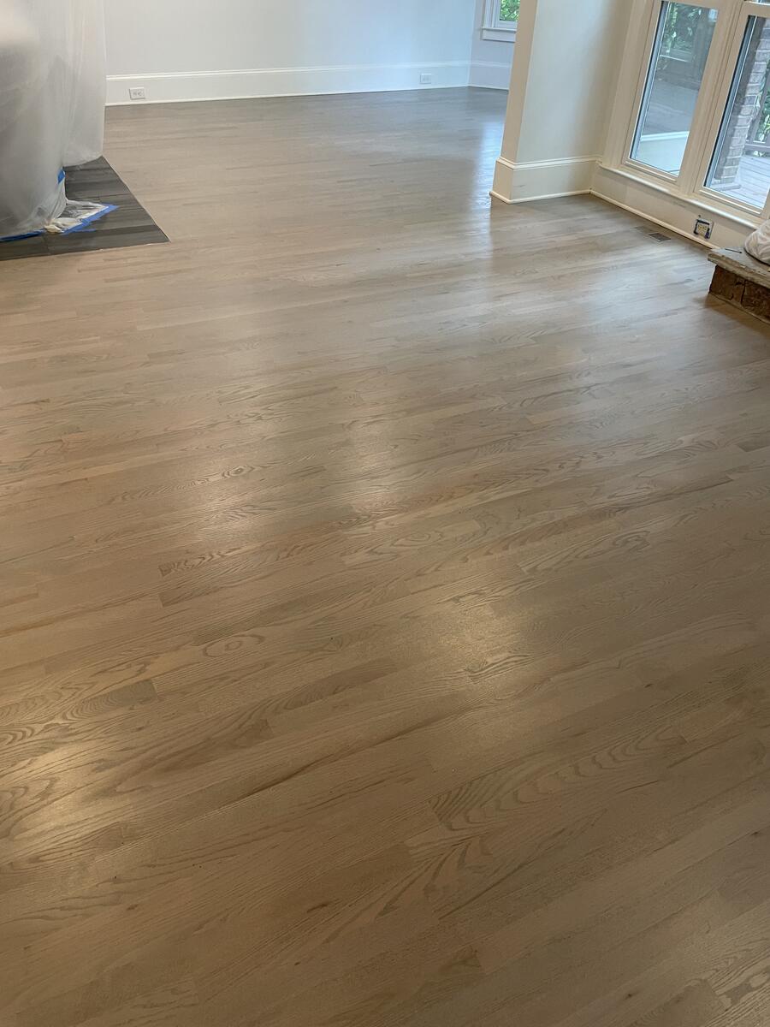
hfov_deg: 53.1
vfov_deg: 67.3
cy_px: 514
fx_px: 771
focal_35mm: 26
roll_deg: -0.5
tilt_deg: -38.1
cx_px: 385
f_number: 1.6
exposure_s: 1/60
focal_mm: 4.2
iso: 160
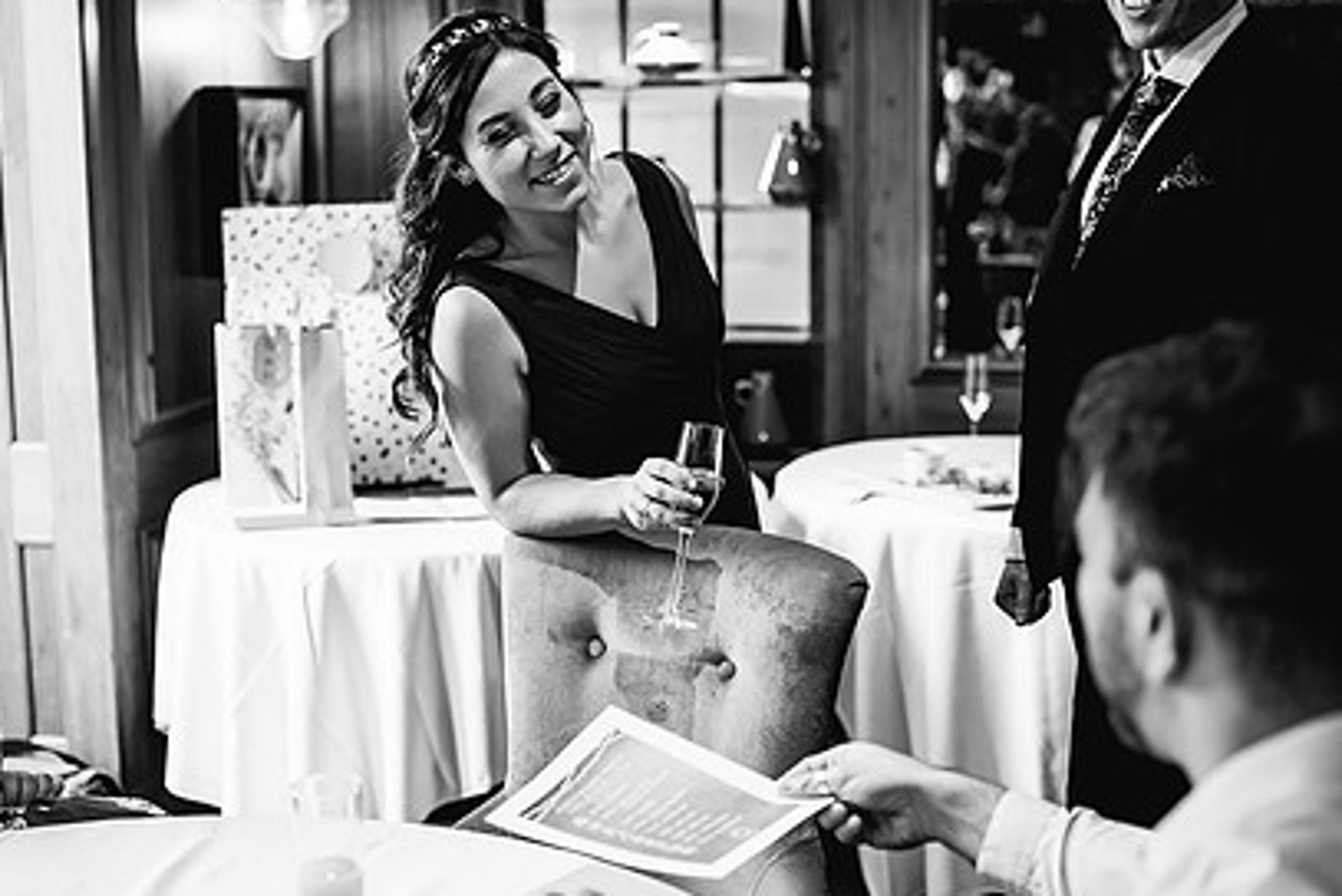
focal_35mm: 53
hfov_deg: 37.5
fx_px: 1977
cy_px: 432
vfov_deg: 25.6
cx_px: 628
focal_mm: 35
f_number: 1.6
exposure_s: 1/250
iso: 400
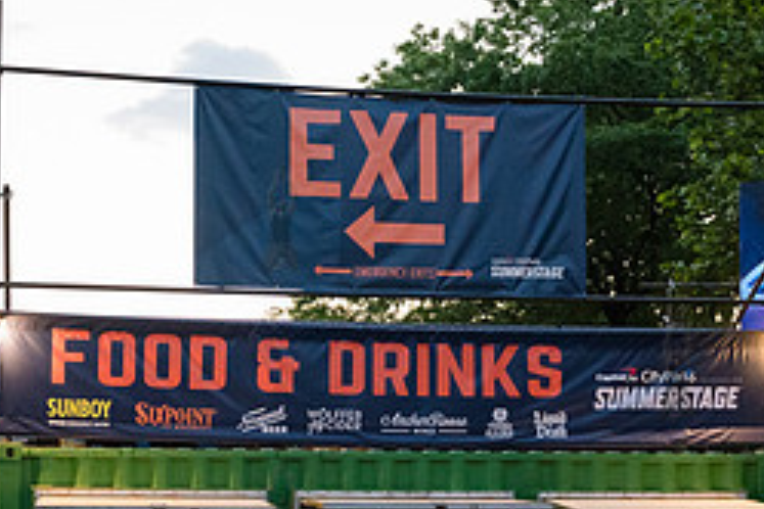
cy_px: 514
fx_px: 1316
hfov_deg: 32.2
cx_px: 279
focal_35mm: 62
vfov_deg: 21.1
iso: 6400
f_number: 3.5
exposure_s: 1/250
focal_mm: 26
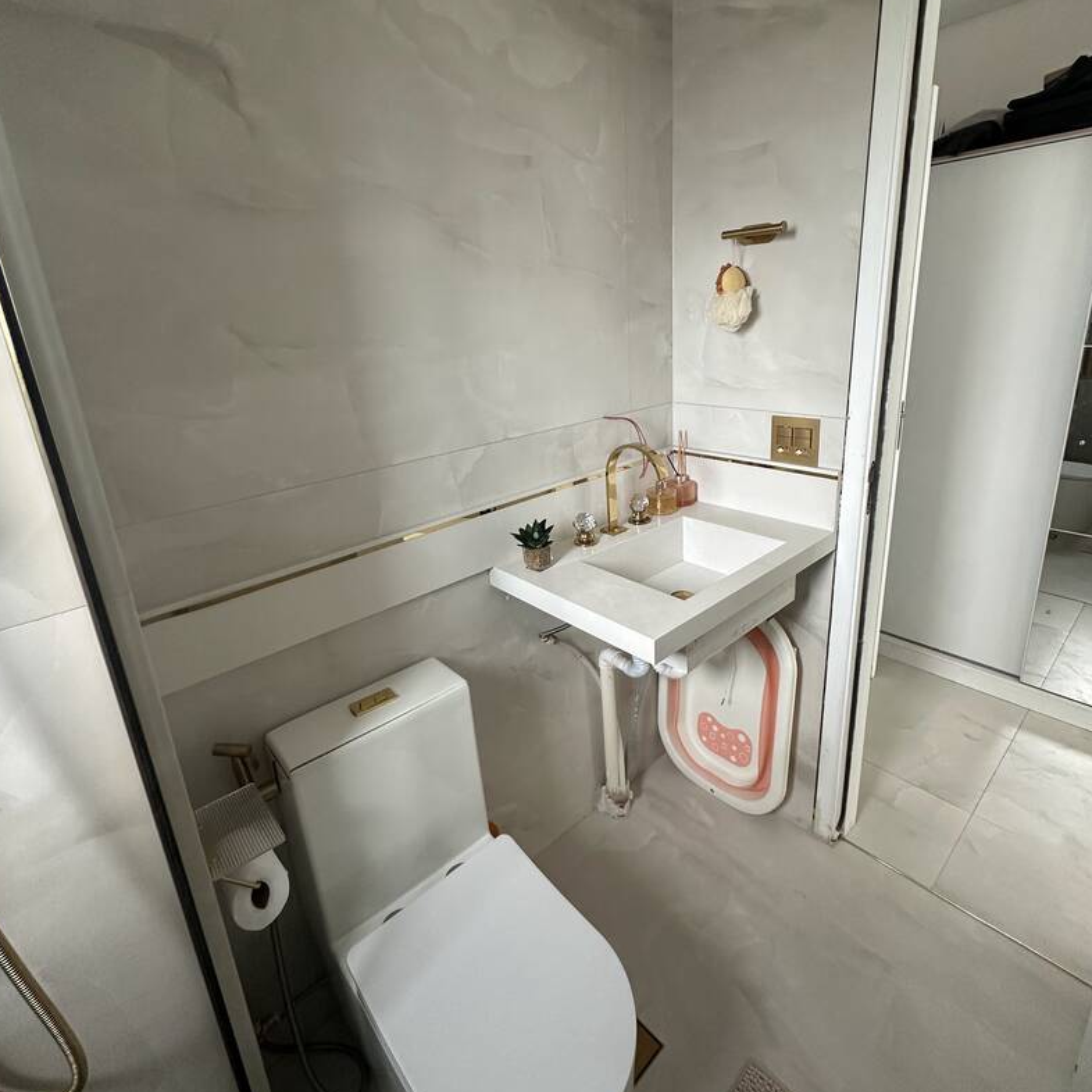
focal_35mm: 17
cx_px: 546
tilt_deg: -15.0
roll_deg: +2.3
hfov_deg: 84.0
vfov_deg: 83.6
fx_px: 607
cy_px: 483
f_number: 2.2
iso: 200
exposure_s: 1/99
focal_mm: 2.22
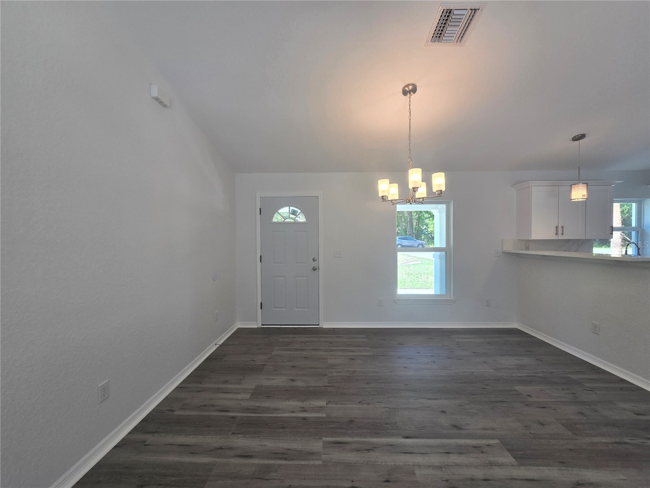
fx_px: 244
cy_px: 244
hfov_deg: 106.2
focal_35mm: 13
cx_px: 325
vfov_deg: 89.9
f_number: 2.2
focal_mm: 2.2
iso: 64
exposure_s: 1/120
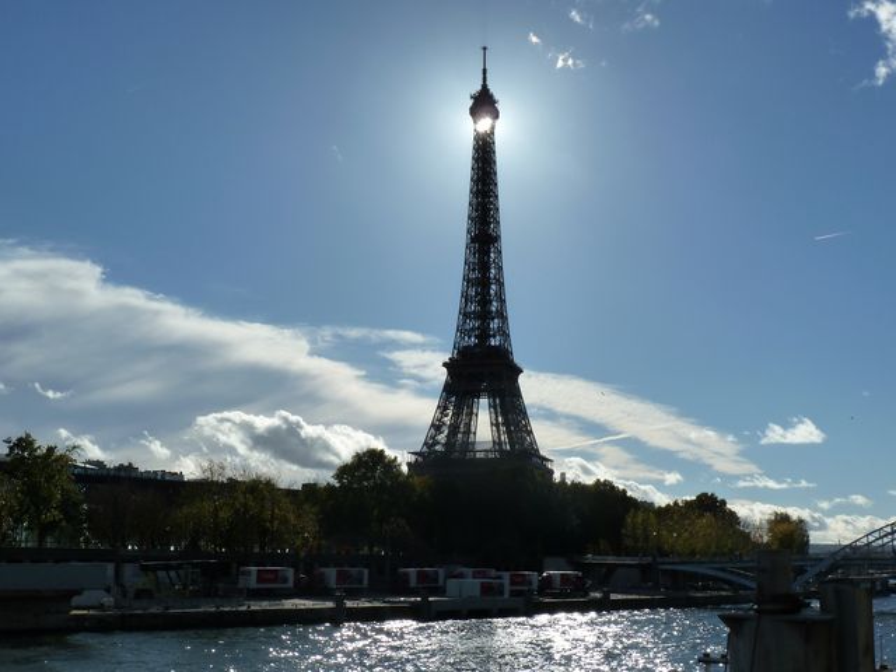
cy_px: 336
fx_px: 1139
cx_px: 448
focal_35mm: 44
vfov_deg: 32.9
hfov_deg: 42.9
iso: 125
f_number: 6.3
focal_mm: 7.3
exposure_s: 1/800
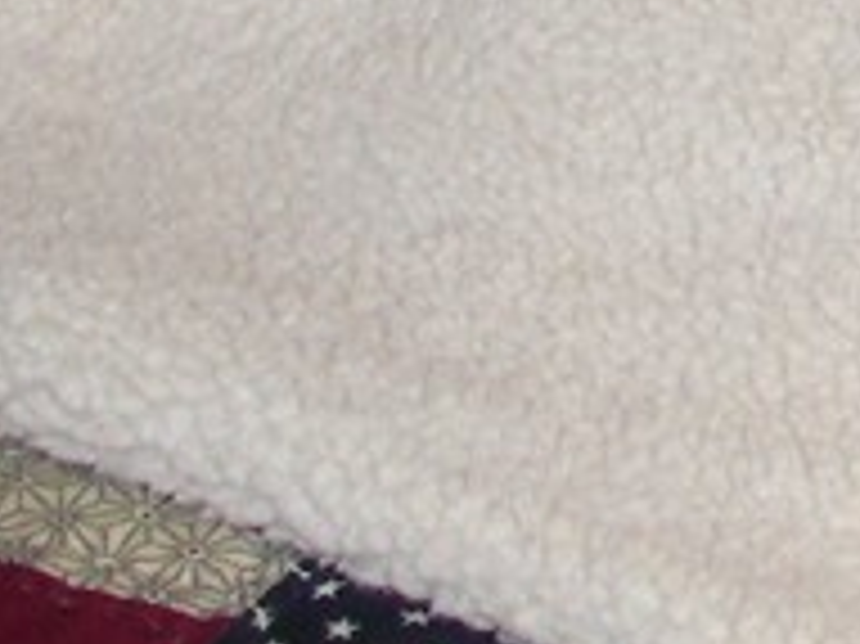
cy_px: -630
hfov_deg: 9.8
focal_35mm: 193
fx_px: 4792
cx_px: 1472
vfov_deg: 7.4
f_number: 2.8
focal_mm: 6
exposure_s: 1/30
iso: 100
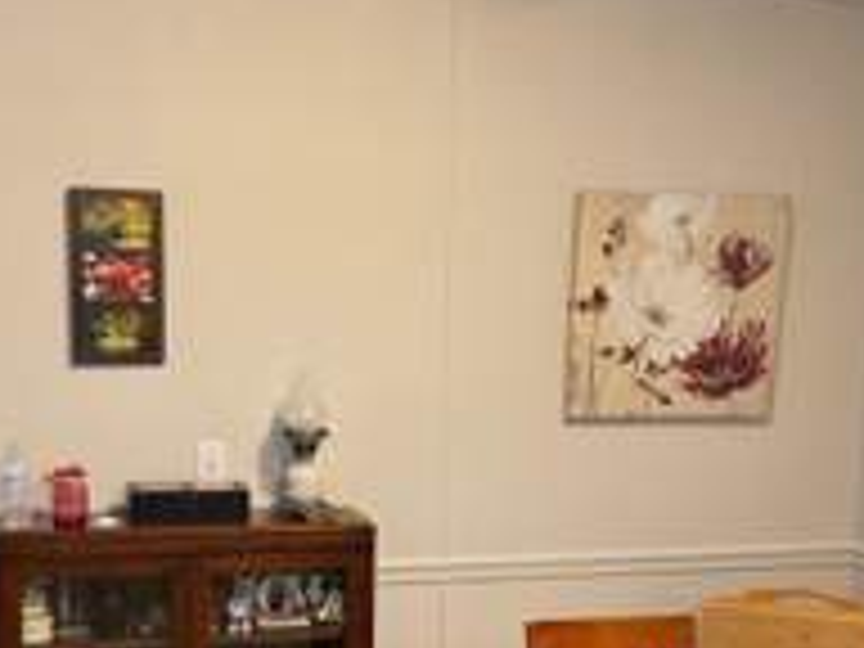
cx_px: 414
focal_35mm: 60
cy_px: 500
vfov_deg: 24.1
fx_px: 1498
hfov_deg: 32.2
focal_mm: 6.76
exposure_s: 1/60
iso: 160
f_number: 1.78
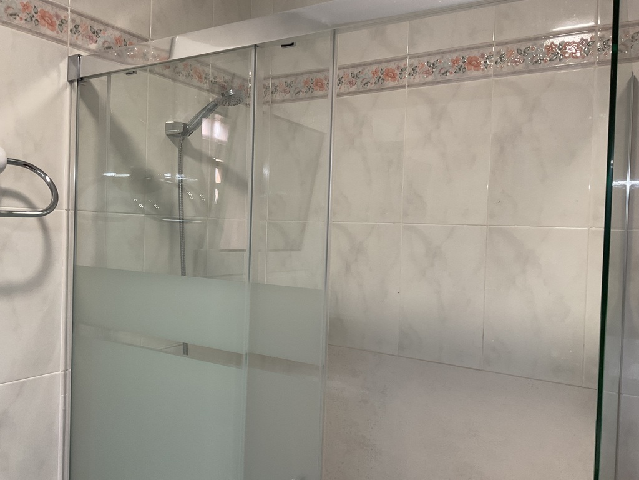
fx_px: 535
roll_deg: -0.3
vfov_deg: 48.2
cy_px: 240
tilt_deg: -2.0
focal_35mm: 29
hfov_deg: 61.7
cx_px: 320
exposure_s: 1/50
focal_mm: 3
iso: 50
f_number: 1.8
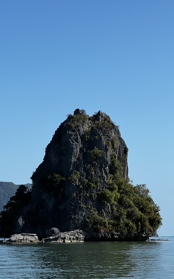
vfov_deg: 18.9
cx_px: 52
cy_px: 141
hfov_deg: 11.9
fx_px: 835
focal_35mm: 110
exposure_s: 1/935
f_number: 2.8
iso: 32
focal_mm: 9
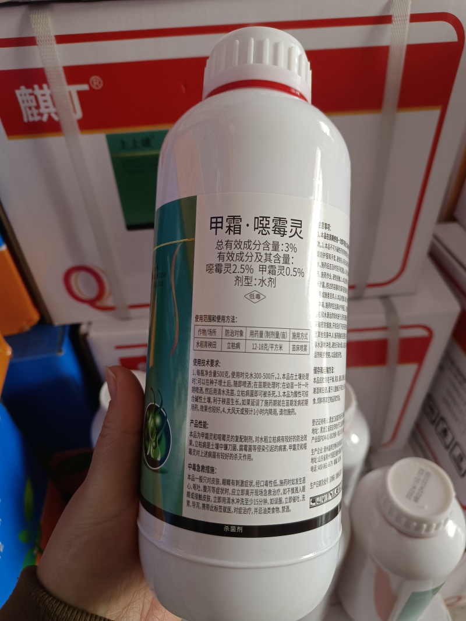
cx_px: 233
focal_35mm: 23
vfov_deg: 73.9
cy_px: 310
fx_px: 413
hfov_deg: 58.9
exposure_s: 1/50
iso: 2417
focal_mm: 5.59
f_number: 1.88
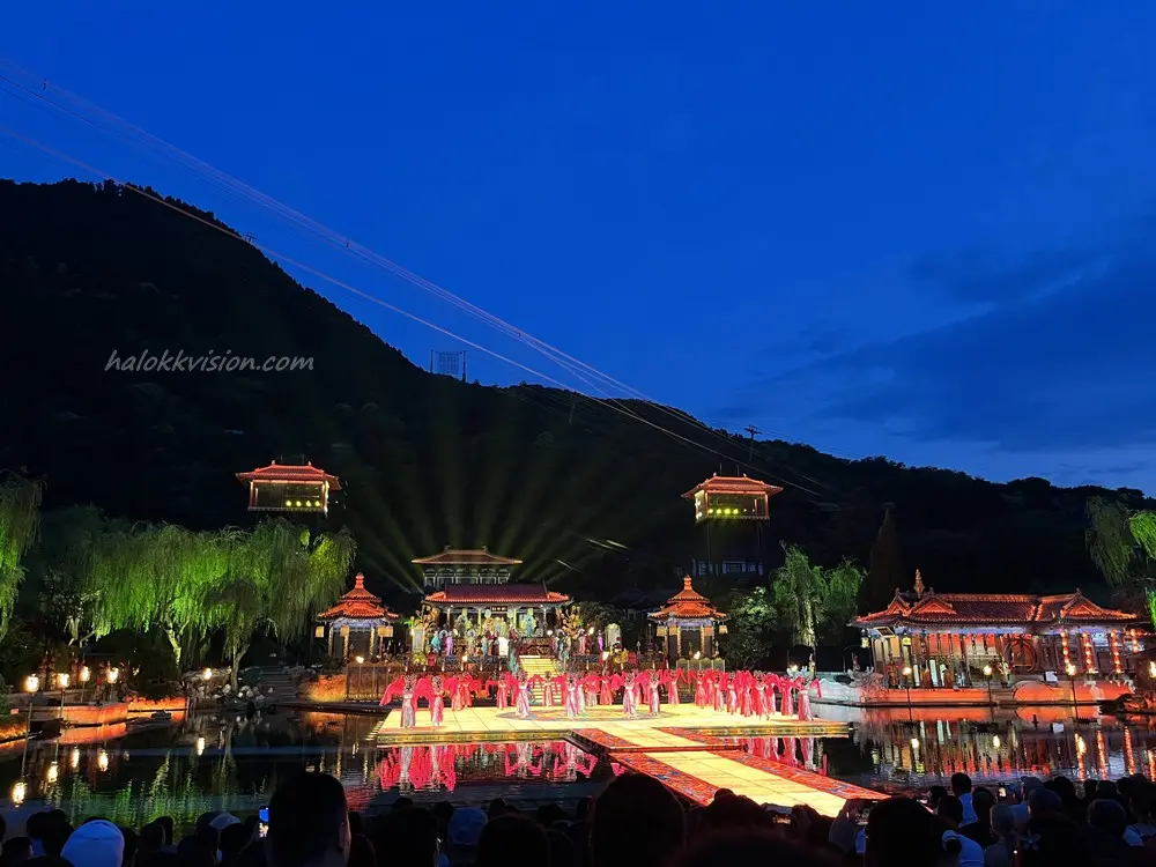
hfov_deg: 67.3
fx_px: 868
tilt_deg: +14.4
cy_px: 434
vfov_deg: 53.1
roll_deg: +1.1
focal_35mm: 26
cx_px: 578
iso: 160
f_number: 1.6
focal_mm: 5.1
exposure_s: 1/50
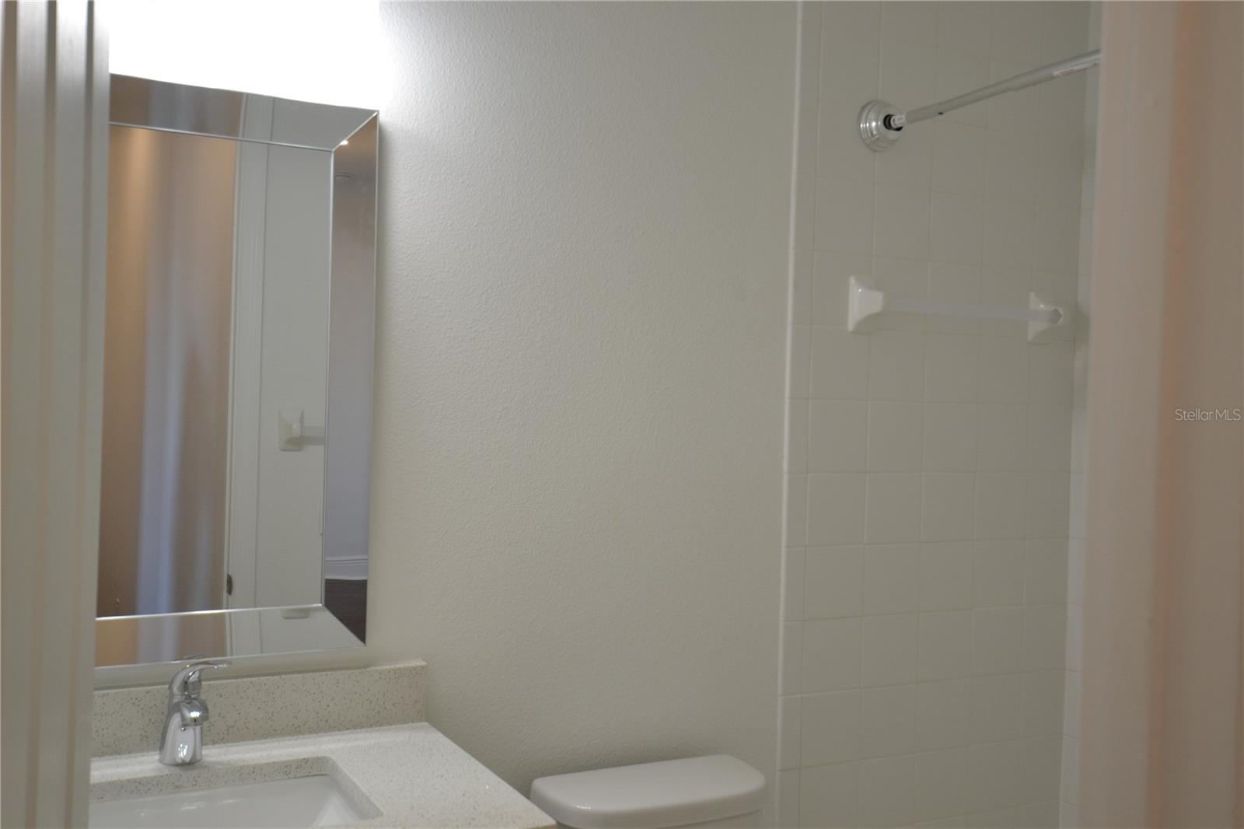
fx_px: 1244
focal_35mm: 36
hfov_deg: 53.1
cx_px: 622
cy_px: 414
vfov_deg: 36.9
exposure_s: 1/80
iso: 400
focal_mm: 24
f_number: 4.5
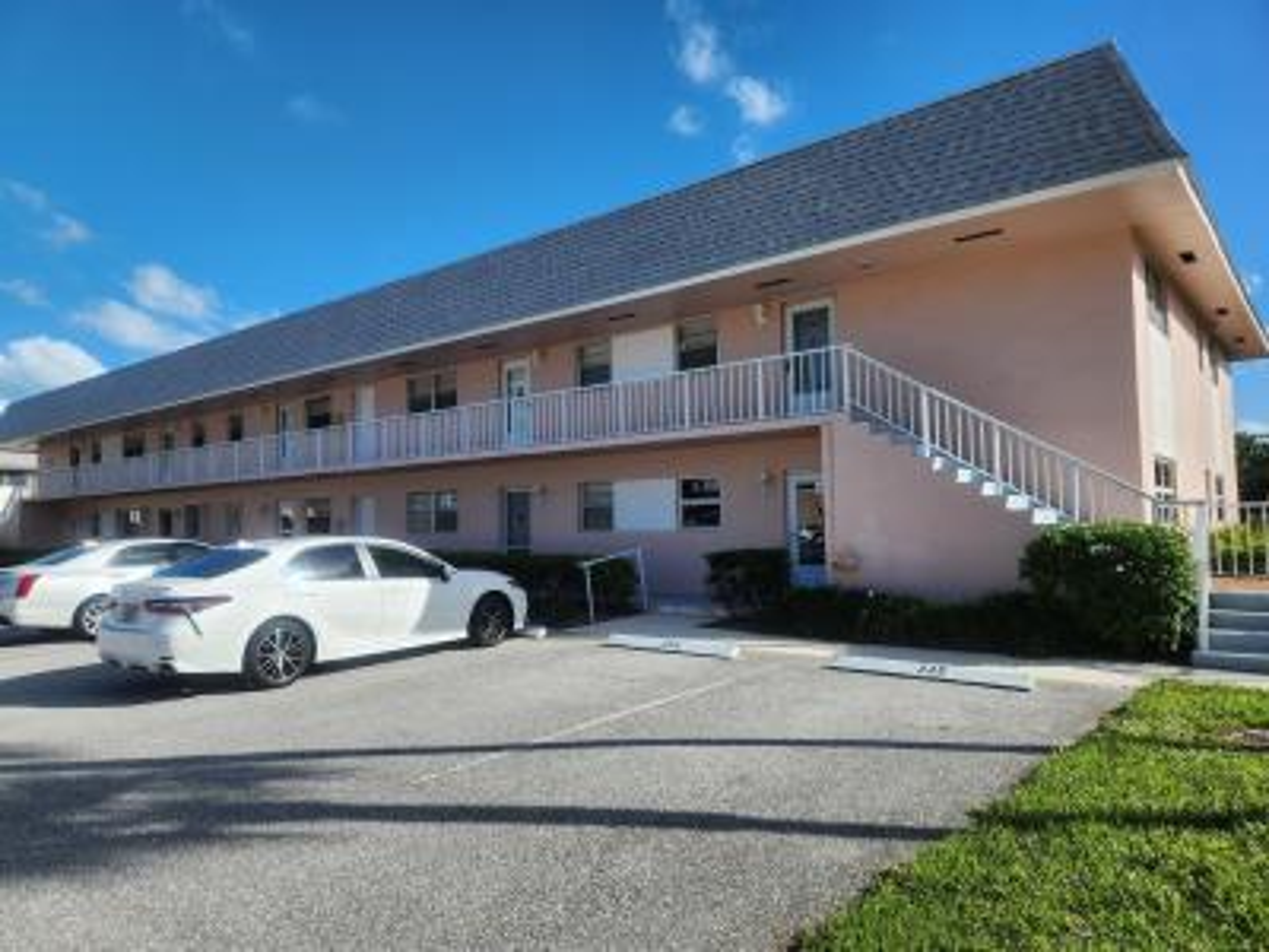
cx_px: 634
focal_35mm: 23
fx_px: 843
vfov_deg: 58.9
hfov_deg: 73.9
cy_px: 476
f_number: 1.8
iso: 20
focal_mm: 5.4
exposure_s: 1/1391
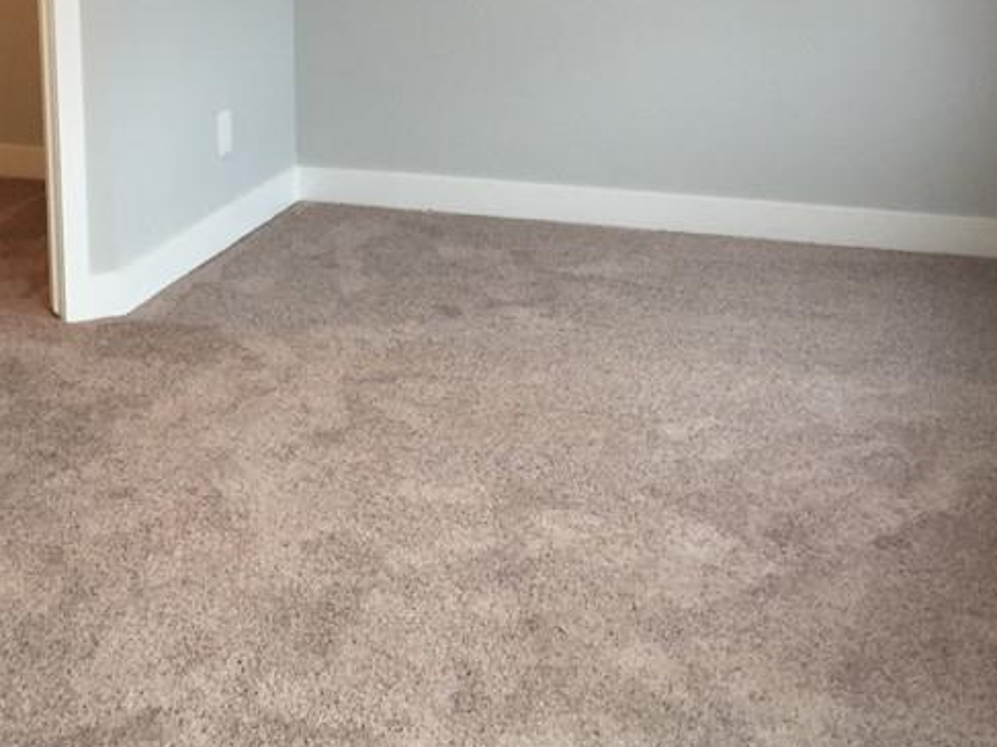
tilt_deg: -13.1
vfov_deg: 23.7
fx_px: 1756
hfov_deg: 31.6
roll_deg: +0.9
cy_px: 151
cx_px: 422
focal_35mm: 61
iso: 100
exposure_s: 1/30
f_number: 2.2
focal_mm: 4.15
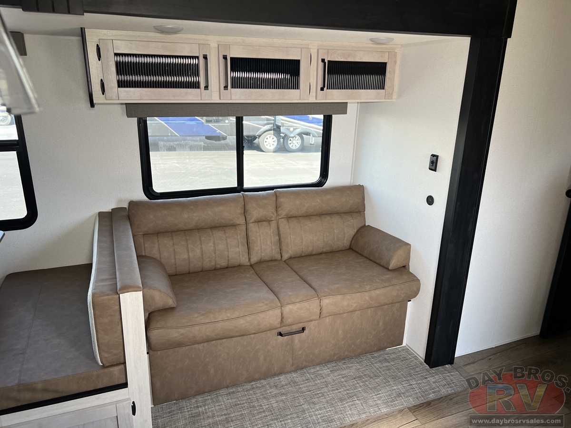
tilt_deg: -19.1
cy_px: 214
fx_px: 429
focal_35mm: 26
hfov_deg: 67.3
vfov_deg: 53.1
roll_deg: -2.8
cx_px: 286
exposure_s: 1/121
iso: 100
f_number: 1.5
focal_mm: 5.7
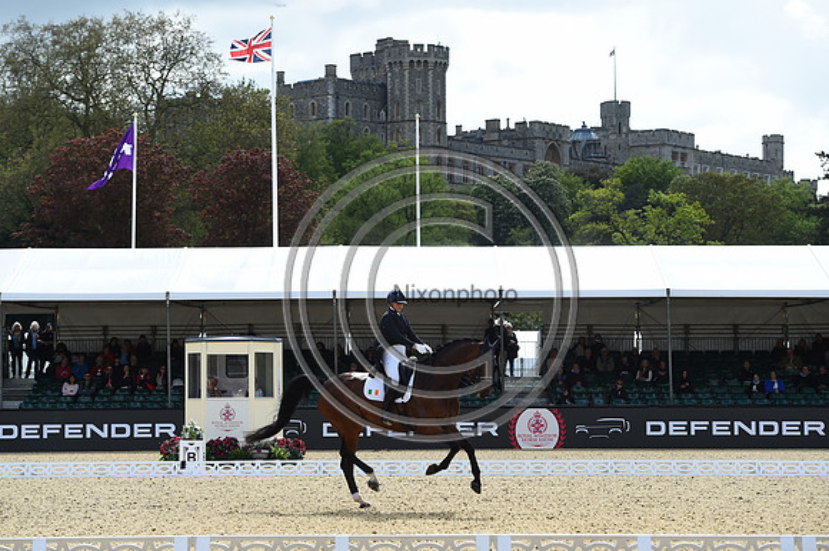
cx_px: 414
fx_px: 2301
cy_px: 276
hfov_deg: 20.4
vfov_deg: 13.7
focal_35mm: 100
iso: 250
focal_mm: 100
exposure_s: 1/1250
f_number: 5
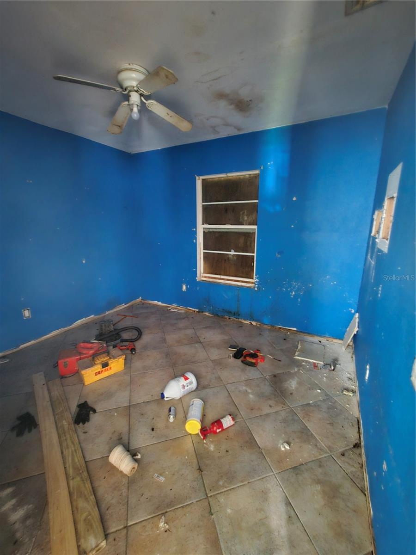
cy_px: 278
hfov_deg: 89.9
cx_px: 208
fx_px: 208
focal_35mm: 13
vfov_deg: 106.2
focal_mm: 2.2
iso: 2000
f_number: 2.2
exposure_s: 1/4
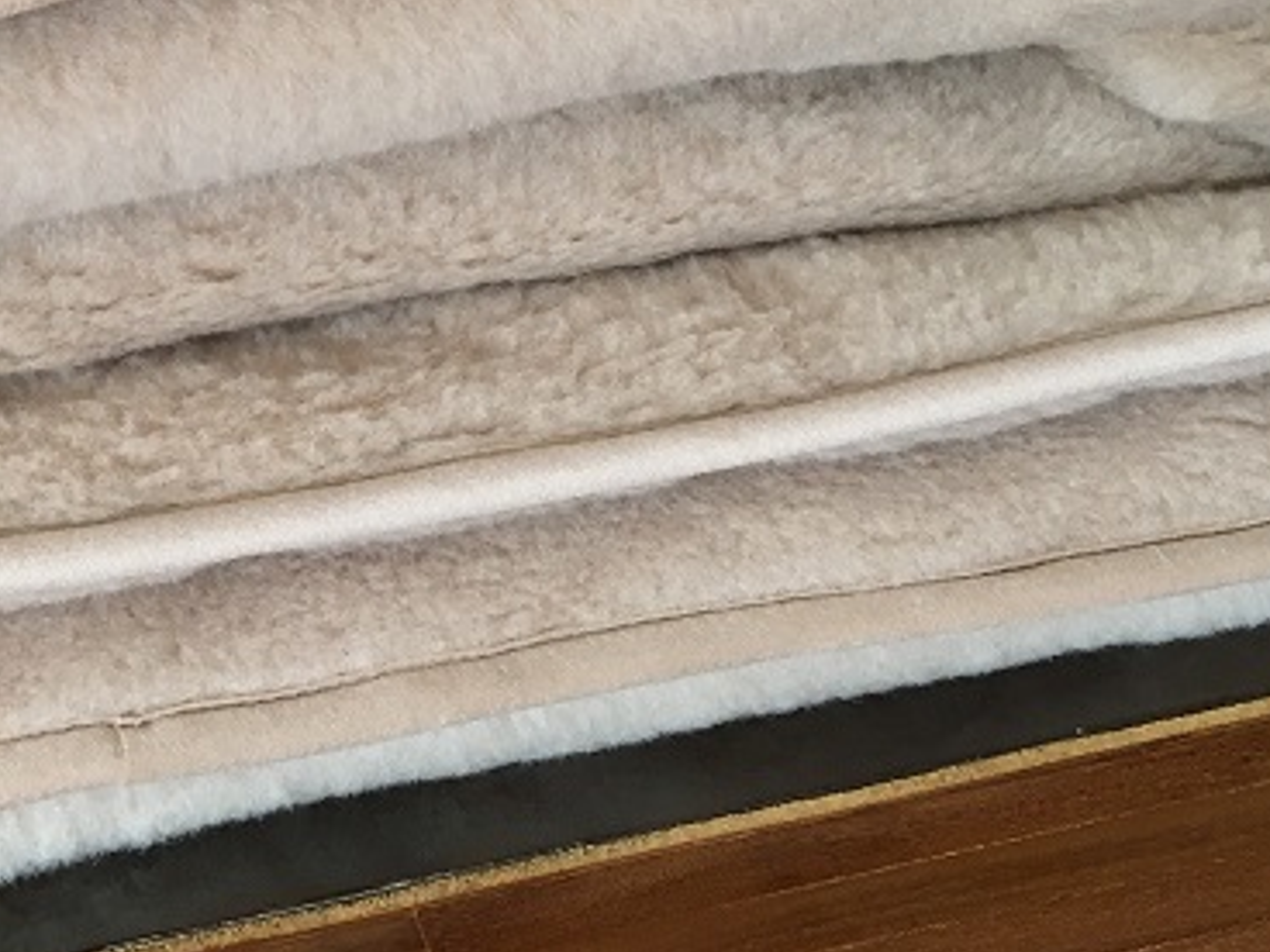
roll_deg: -0.3
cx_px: 328
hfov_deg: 30.2
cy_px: -28
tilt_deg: -25.9
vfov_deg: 22.3
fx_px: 2311
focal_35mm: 63
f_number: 2.2
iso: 50
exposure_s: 1/33
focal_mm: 4.15
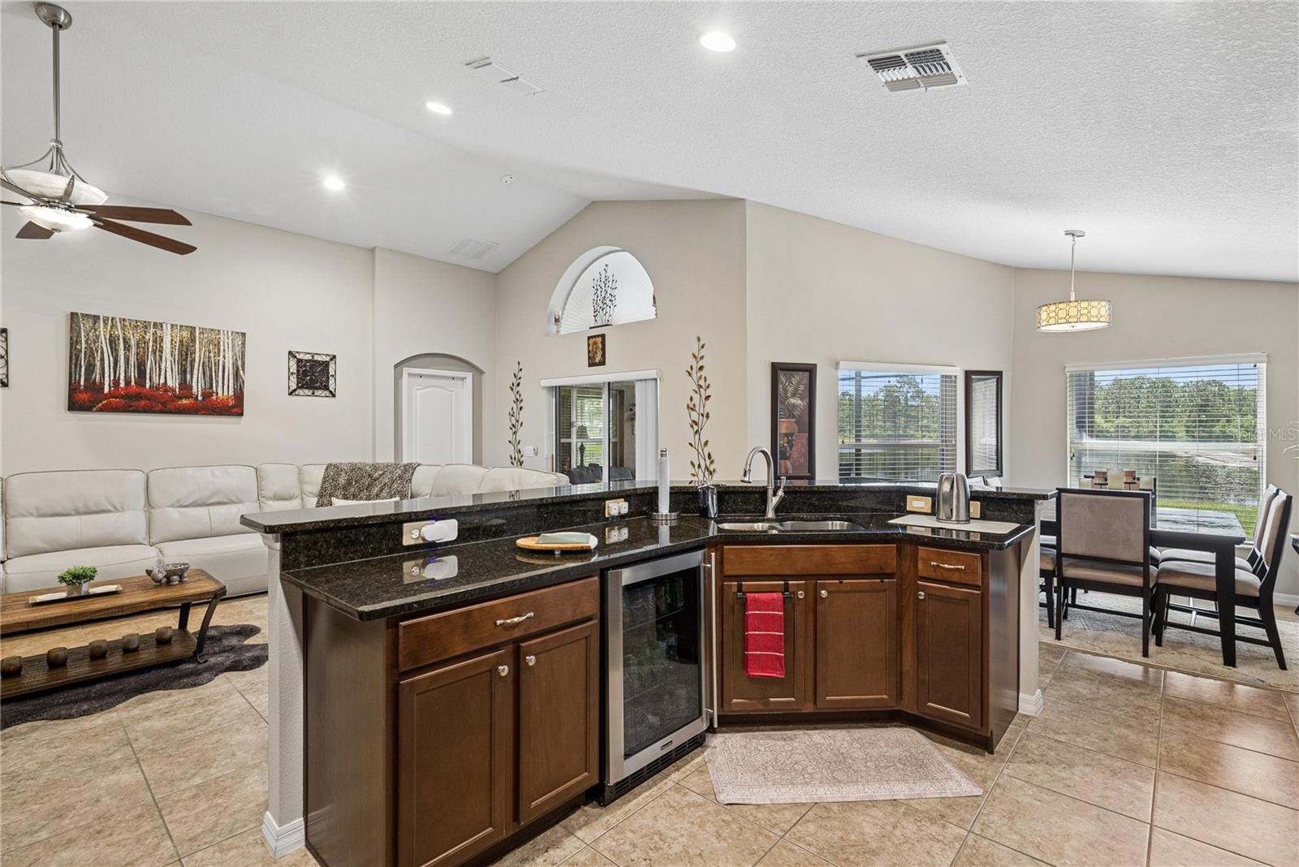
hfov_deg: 96.7
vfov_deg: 73.8
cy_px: 434
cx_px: 650
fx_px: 578
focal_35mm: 16
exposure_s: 1/50
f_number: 9
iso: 1000
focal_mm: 16
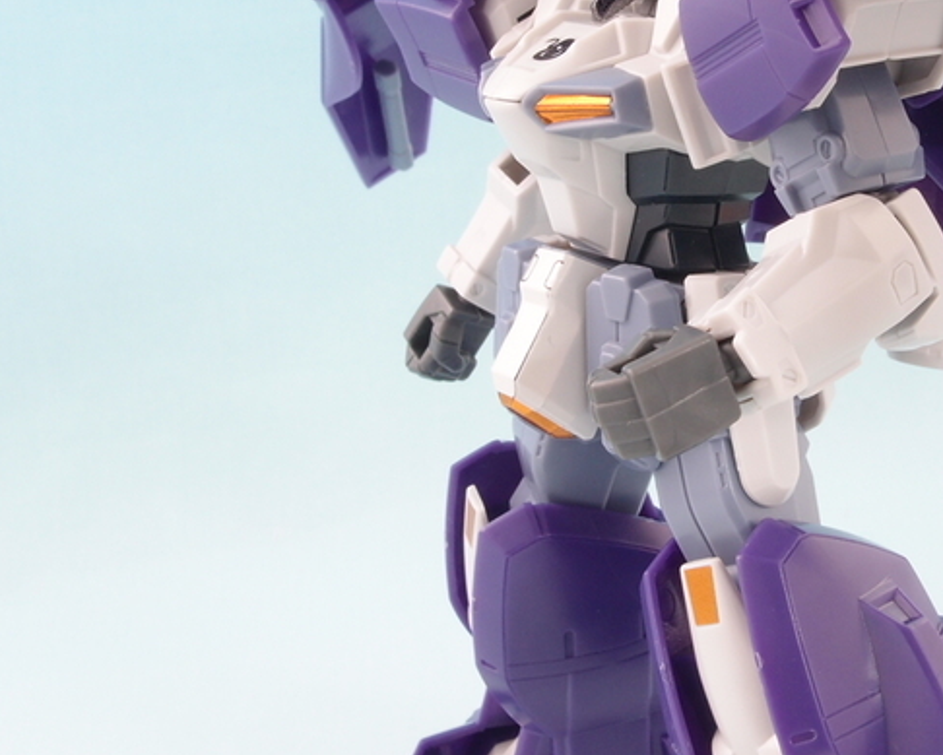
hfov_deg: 30.3
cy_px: 258
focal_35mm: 61
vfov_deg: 24.9
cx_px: 728
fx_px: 1703
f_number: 8
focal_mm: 8.16
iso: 100
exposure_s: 1.3
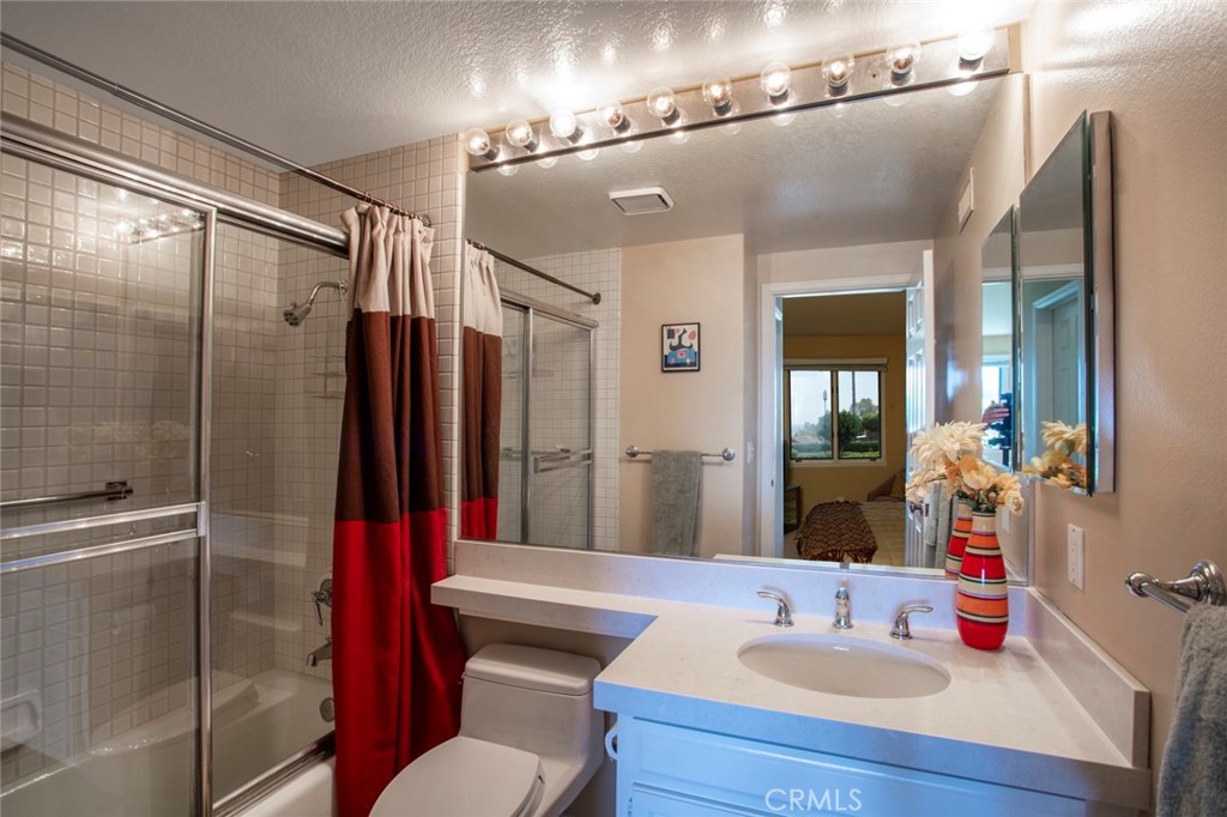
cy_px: 408
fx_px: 579
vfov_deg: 70.4
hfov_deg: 93.3
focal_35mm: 17
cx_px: 614
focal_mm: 17
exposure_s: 1/2
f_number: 9
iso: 160
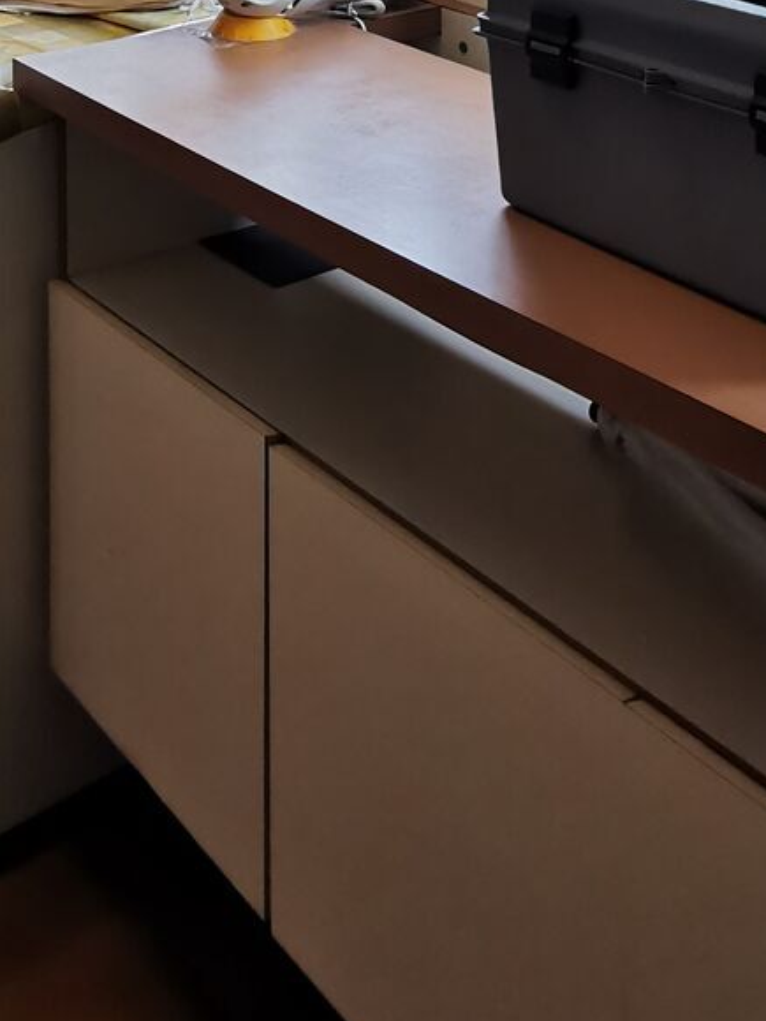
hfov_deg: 27.5
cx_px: 421
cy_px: -342
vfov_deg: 28.8
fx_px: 1564
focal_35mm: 53
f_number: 2.2
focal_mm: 2.35
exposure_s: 1/60
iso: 400
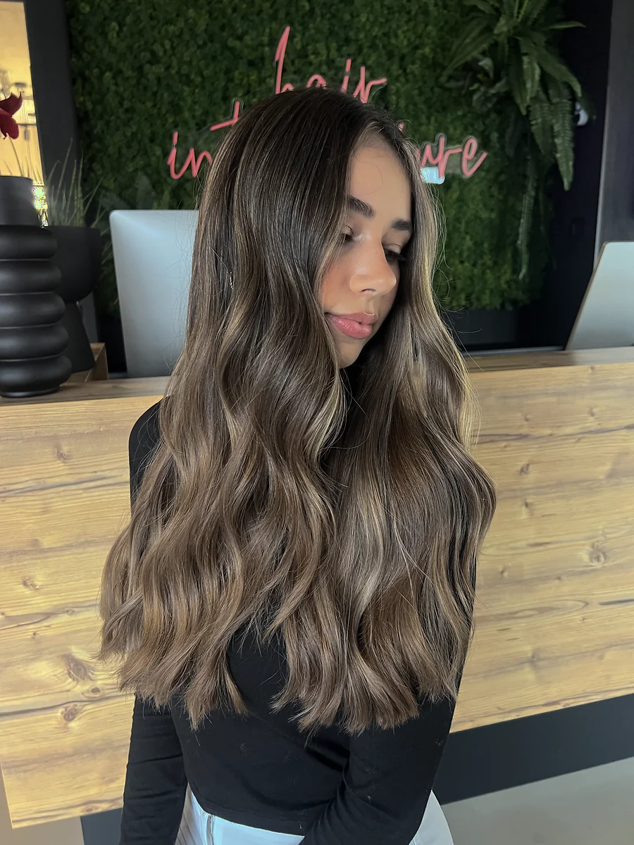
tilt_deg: -12.8
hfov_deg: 53.1
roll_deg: +2.1
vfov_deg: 67.3
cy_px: 422
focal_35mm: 26
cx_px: 317
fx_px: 635
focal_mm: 5.7
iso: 500
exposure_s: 1/41
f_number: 1.5
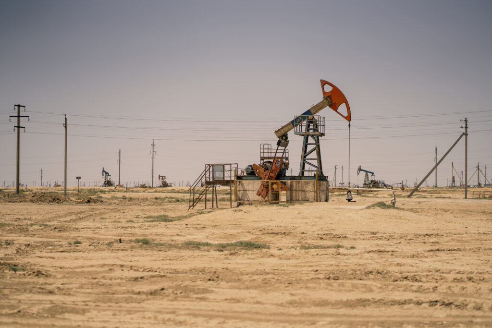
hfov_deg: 23.9
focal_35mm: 85
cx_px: 246
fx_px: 1162
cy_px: 164
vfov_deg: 16.1
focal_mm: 85
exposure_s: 1/5000
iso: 64
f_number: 2.2
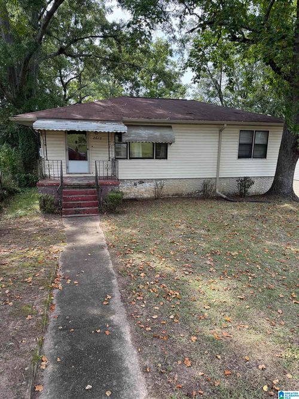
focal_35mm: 24
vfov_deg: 71.6
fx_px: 276
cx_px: 150
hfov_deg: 56.8
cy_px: 200
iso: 100
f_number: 1.78
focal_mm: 6.76
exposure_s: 1/689
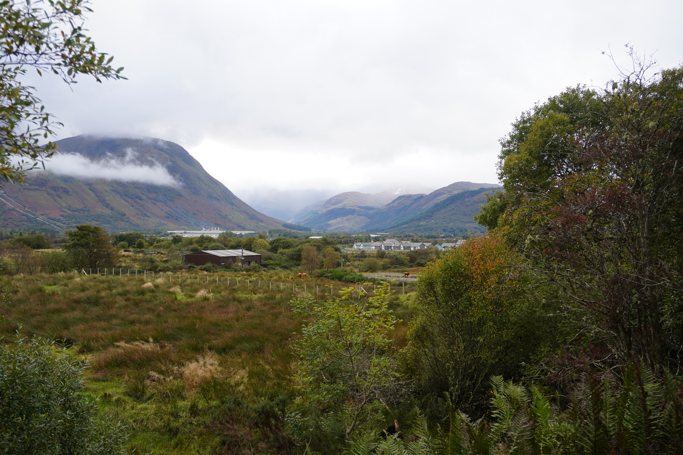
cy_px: 228
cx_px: 342
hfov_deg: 53.1
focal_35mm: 36
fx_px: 683
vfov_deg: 36.9
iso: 100
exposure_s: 1/160
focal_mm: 24
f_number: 5
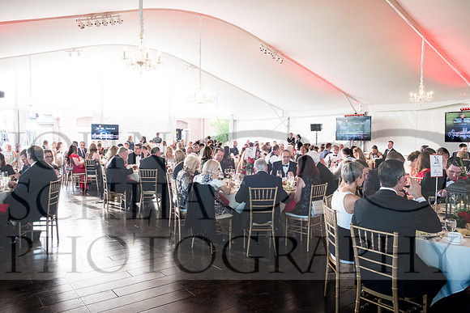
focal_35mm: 27
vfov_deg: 48.0
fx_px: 353
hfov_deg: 67.4
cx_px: 235
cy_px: 156
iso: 1600
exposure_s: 1/80
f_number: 5.6
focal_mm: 18
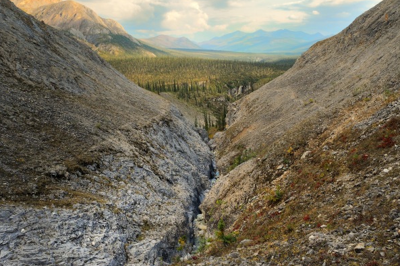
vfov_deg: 38.7
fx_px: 377
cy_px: 111
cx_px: 214
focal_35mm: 34
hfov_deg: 55.8
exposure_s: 1/200
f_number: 16
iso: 800
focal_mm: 28
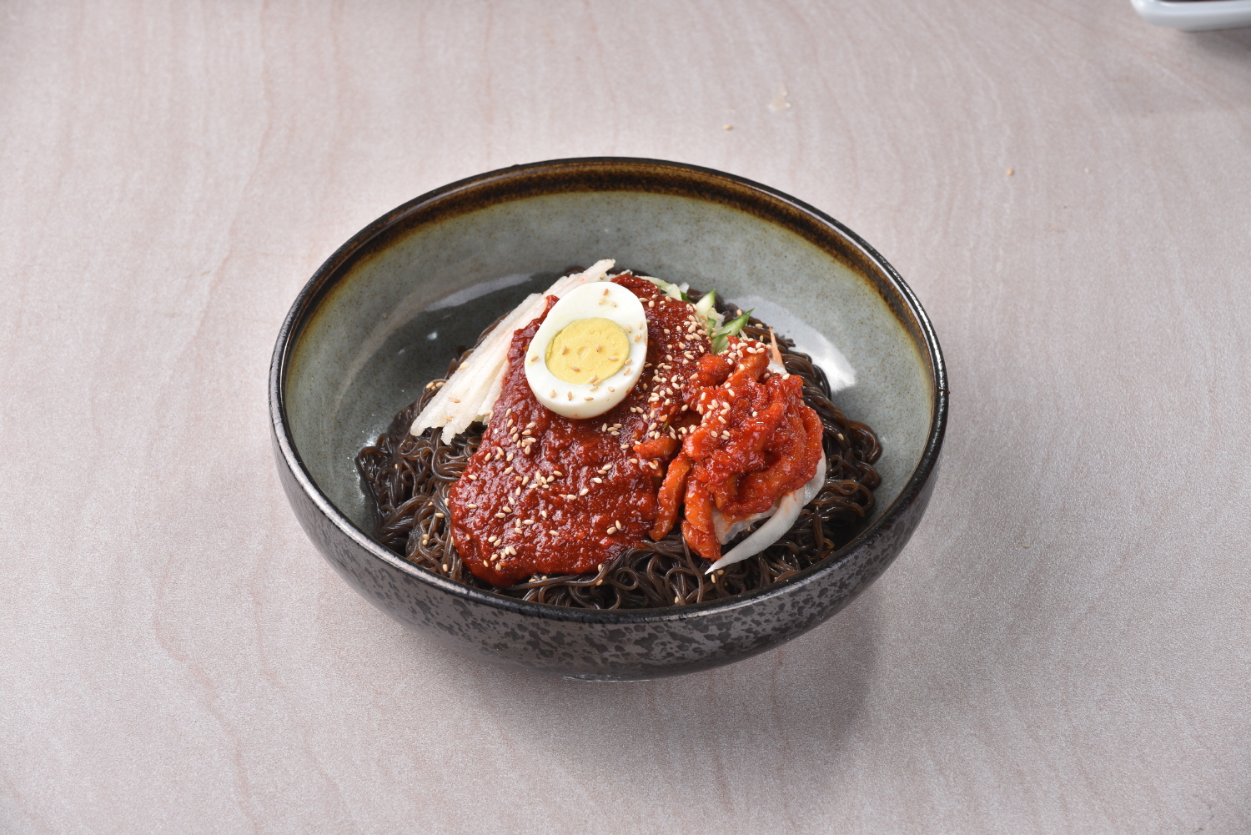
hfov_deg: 14.6
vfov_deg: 9.8
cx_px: 626
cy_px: 418
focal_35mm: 140
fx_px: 4866
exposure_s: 1/125
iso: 100
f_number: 11
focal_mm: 140
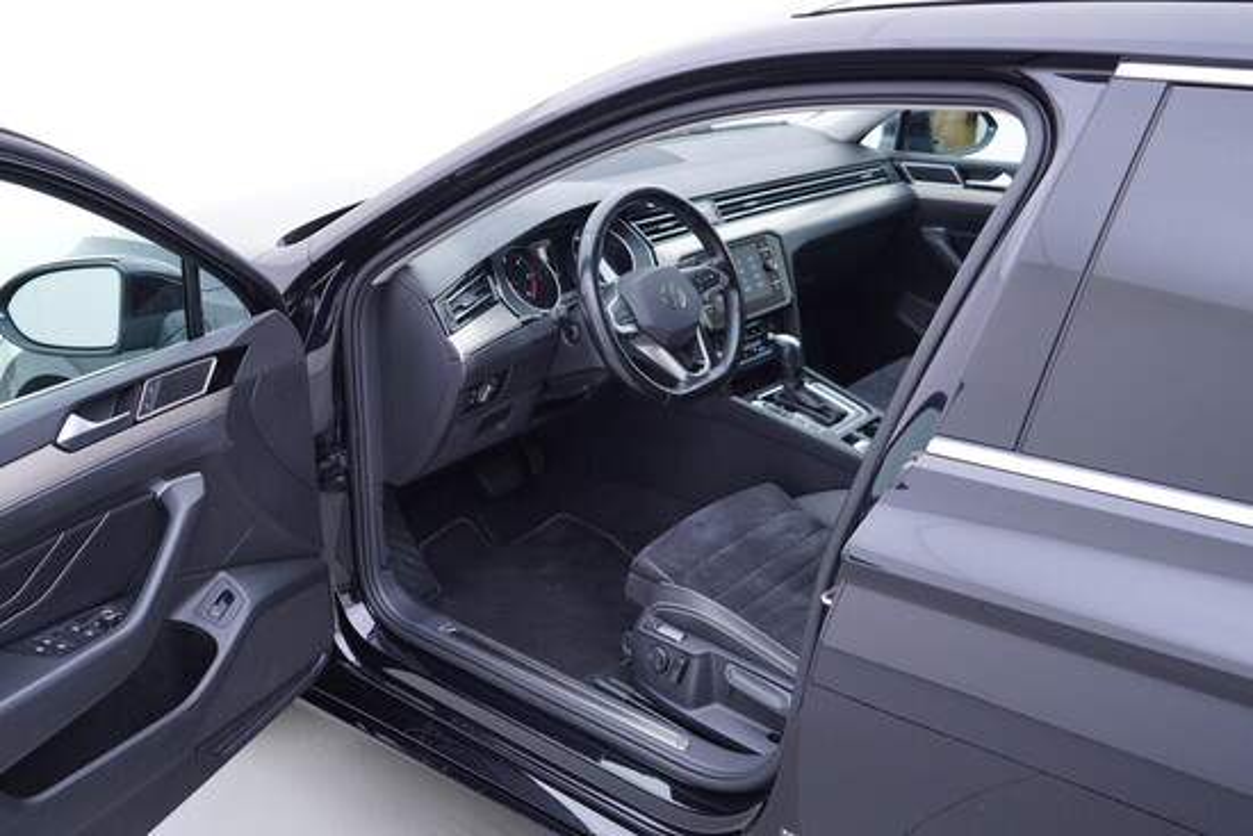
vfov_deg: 36.9
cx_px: 626
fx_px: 1253
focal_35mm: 36
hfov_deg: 53.1
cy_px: 418
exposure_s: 1/40
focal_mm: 24
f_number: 2.8
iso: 160
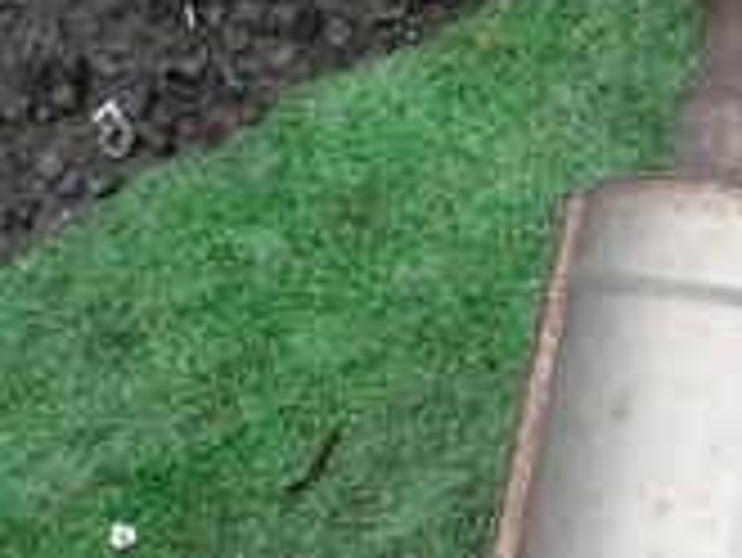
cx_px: 1052
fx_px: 2338
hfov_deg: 16.7
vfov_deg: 13.4
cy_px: 558
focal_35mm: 109
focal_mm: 5.4
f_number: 3.2
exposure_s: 1/400
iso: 100
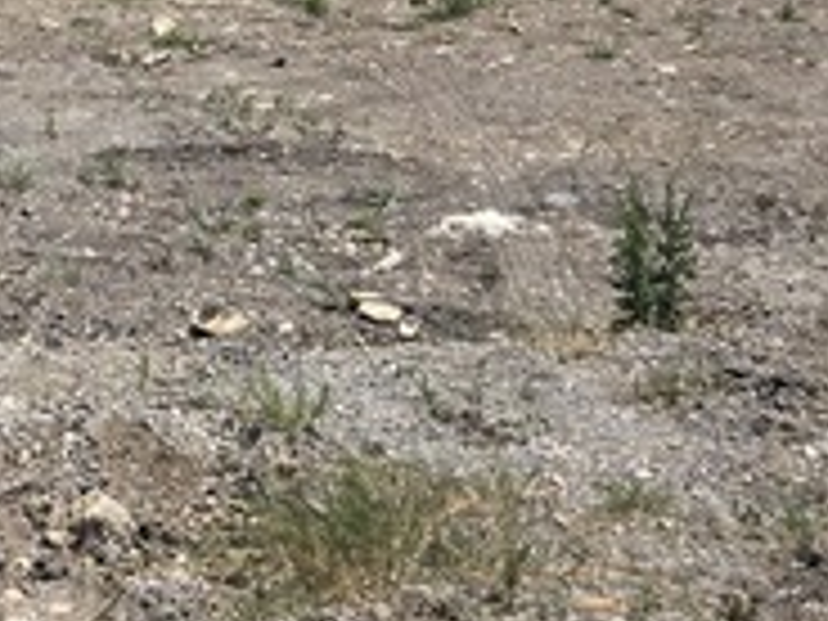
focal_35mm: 80
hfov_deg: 22.6
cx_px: -153
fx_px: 1914
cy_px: -153
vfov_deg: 17.5
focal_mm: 5.4
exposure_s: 1/2565
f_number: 1.8
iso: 25
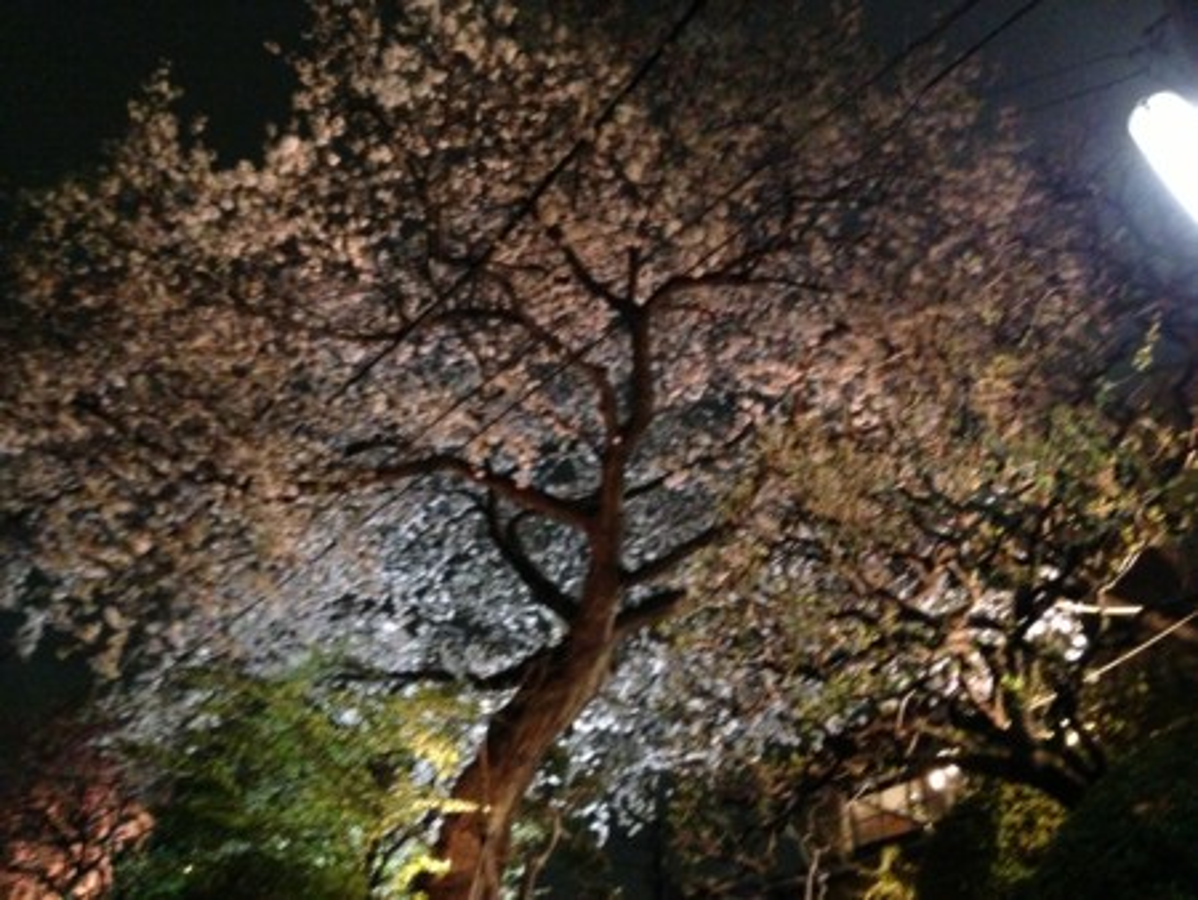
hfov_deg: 55.3
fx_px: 1143
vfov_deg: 43.0
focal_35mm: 33
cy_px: 450
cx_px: 599
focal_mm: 4.13
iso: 800
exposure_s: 1/15
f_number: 2.4
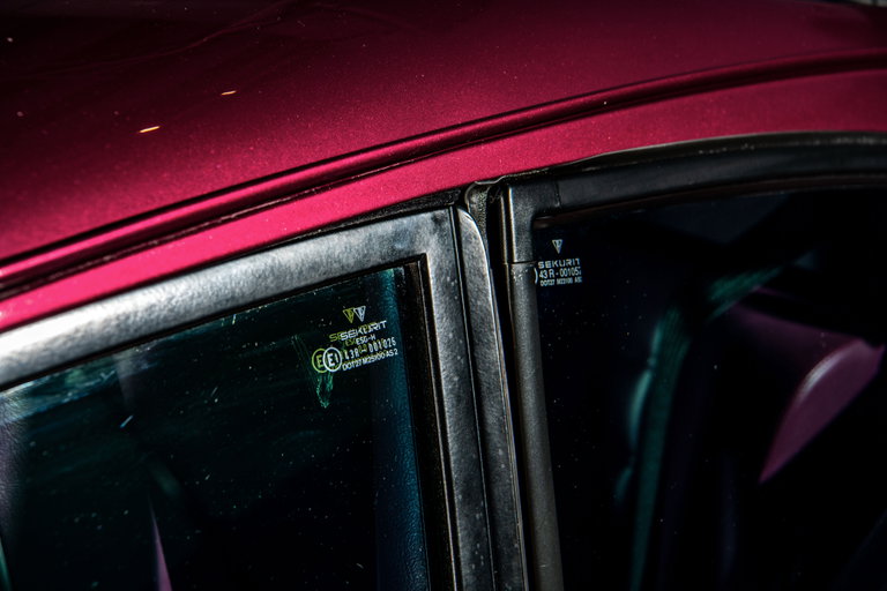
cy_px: 296
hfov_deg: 28.8
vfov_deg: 19.5
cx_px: 444
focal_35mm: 70
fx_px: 1725
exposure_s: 1/100
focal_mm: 70
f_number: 10
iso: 200
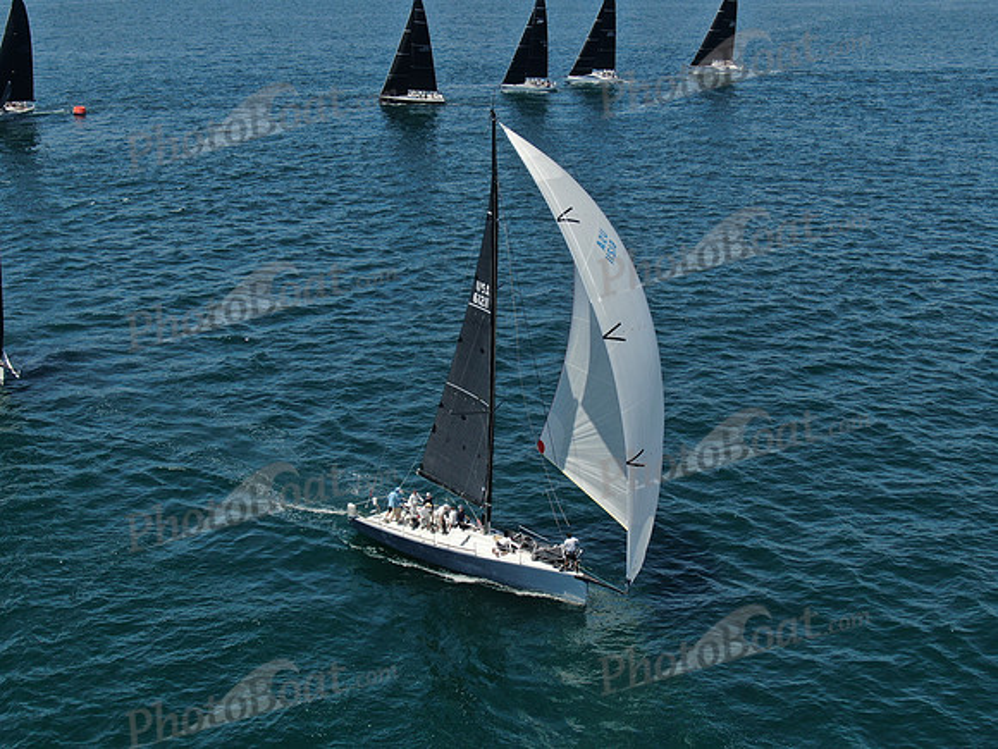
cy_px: 374
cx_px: 499
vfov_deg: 30.3
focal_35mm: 48
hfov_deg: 39.7
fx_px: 1384
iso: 100
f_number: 3.8
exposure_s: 1/800
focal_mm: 8.6
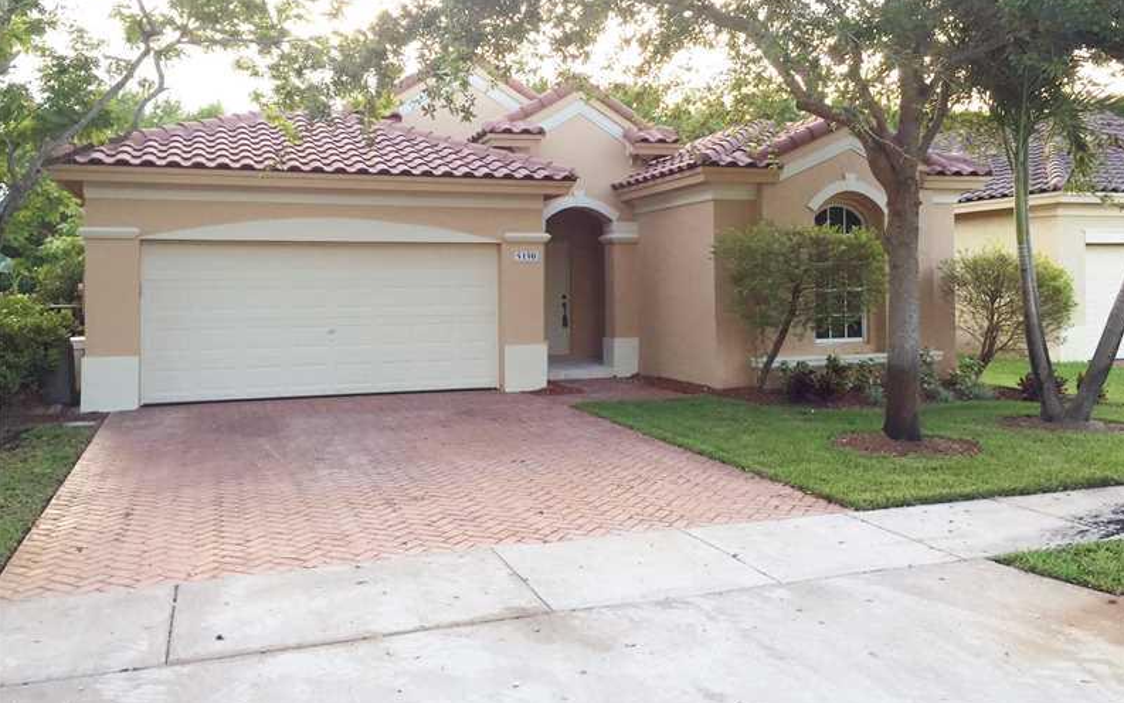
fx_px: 950
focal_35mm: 31
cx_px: 564
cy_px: 298
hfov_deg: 61.2
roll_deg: +0.2
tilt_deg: +0.2
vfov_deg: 40.5
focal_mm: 4.15
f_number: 2.2
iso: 40
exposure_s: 1/120
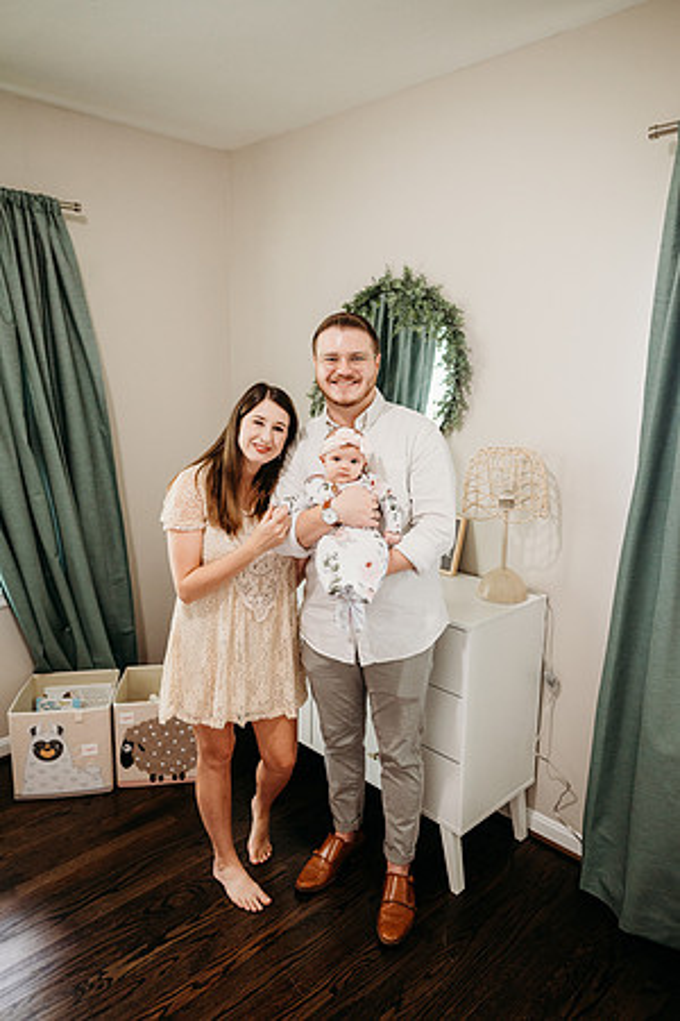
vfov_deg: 73.7
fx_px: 680
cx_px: 340
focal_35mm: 24
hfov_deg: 53.1
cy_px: 510
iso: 1600
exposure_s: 1/200
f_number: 2.5
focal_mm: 24
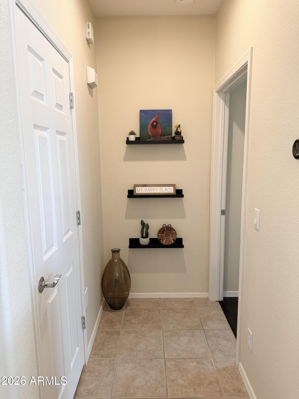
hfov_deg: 56.8
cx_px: 150
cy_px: 200
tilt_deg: -7.7
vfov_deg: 71.6
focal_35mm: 24
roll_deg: +0.6
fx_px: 276
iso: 160
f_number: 1.78
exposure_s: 1/60
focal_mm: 6.76
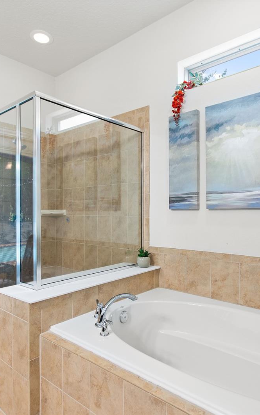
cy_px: 207
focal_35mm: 23
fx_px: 261
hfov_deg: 53.0
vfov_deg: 77.1
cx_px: 133
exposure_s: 1.3
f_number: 4.5
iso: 400
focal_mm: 10
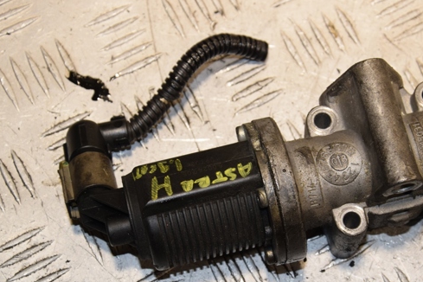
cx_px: 266
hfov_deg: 20.0
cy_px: 167
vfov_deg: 13.4
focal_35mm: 102
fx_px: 1198
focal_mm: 52
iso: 800
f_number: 7.1
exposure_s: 1/200
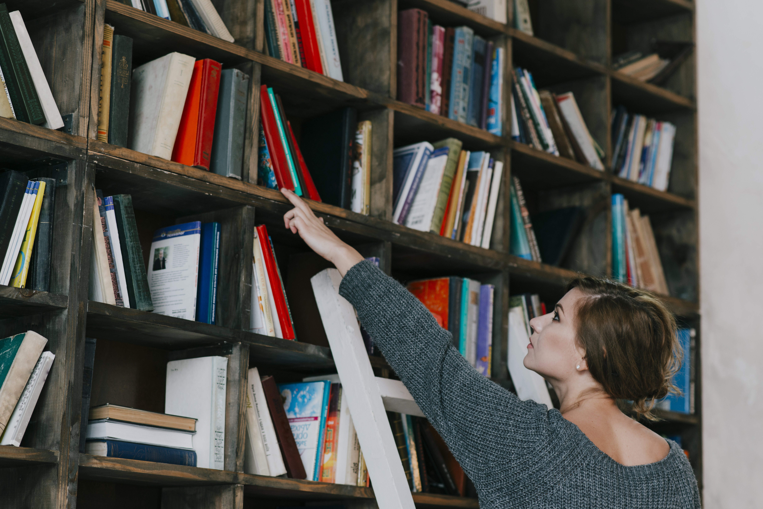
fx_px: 1802
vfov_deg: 16.1
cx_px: 382
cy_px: 254
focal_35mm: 85
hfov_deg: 23.9
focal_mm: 85
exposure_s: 1/100
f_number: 2.8
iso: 400
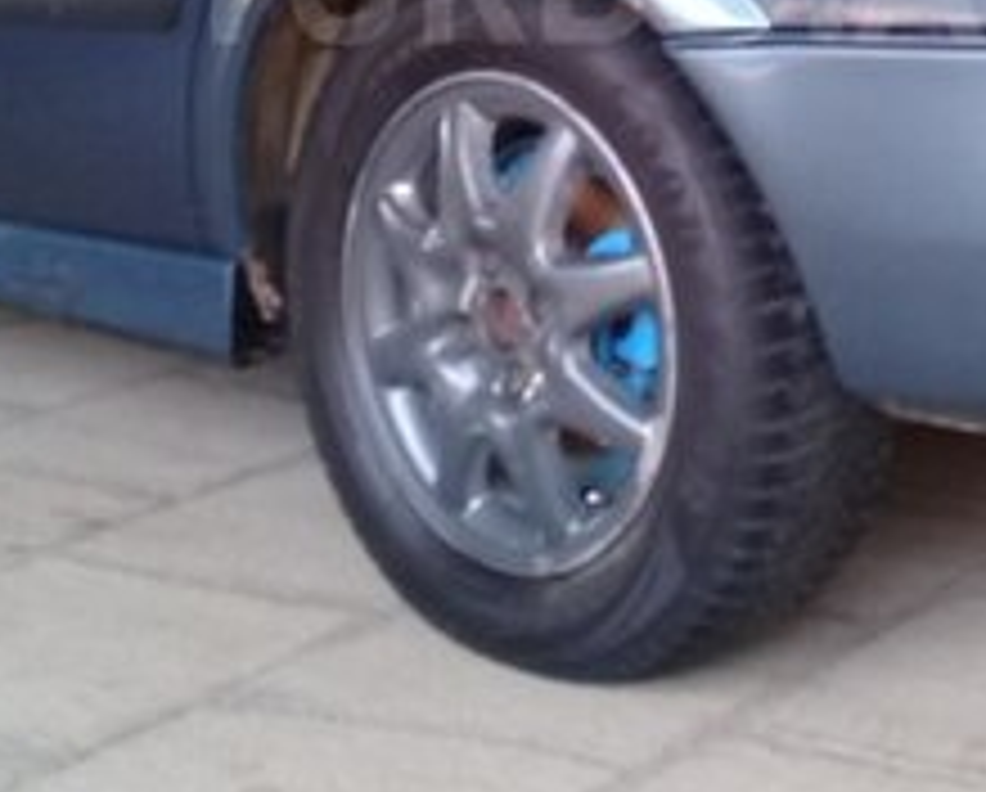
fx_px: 2660
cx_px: 635
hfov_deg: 20.9
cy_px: -25
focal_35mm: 91
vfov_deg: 16.5
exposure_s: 1/50
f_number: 2.2
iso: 50
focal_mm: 3.3
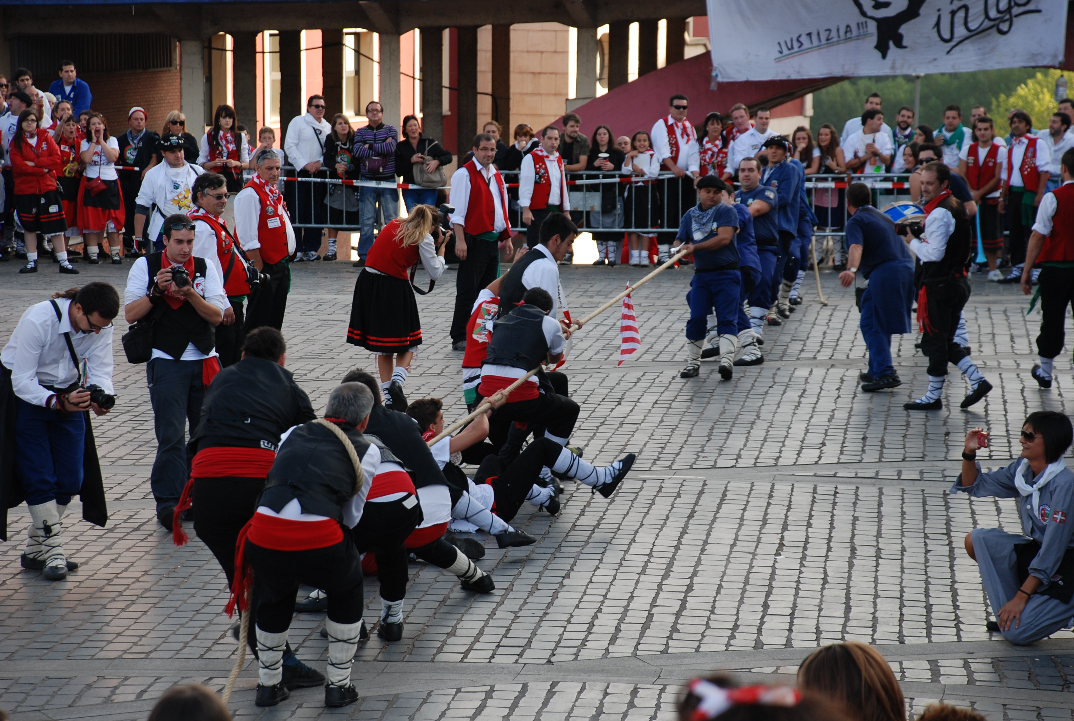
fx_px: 4036
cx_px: 537
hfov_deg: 15.2
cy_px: 360
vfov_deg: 10.2
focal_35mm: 135
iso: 220
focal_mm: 90
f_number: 5.6
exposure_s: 1/125
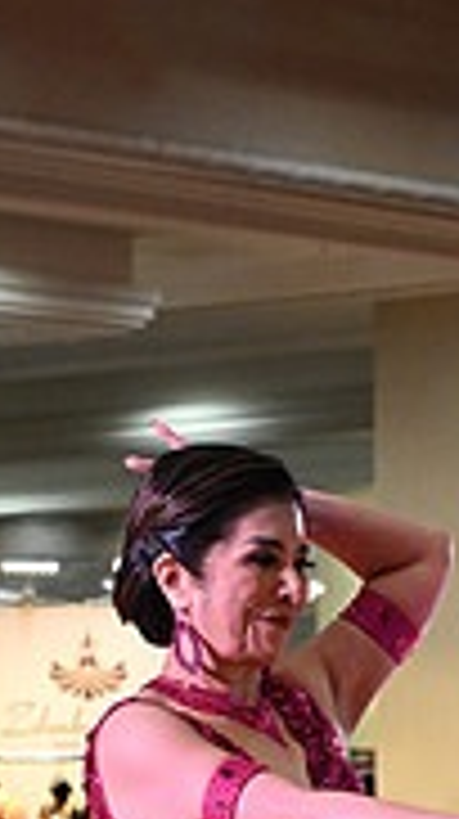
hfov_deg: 5.6
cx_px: 542
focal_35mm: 214
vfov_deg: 9.9
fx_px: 4643
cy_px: 1076
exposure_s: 1/320
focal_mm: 64
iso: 5000
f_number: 5.6
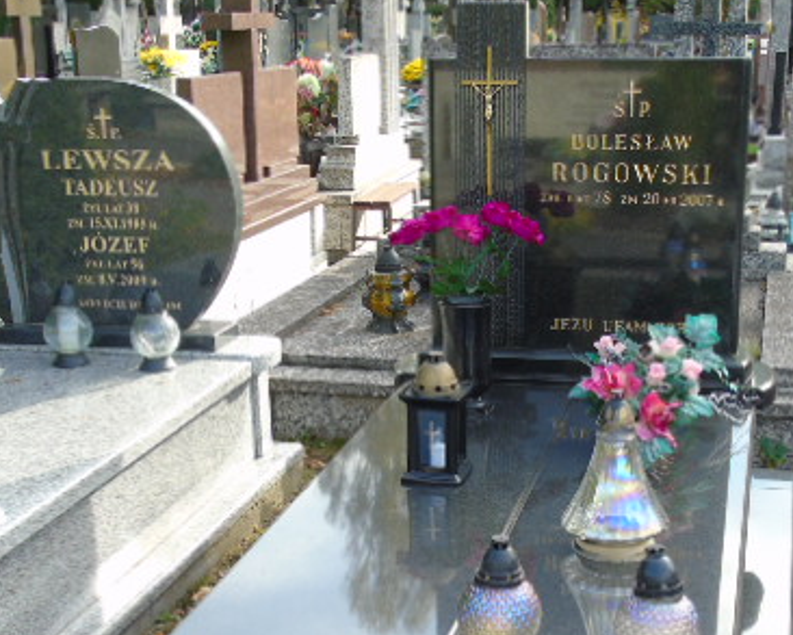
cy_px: 490
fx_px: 1362
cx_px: 483
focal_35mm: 58
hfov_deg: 32.4
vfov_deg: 25.9
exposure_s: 1/100
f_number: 3.8
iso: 80
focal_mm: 6.1
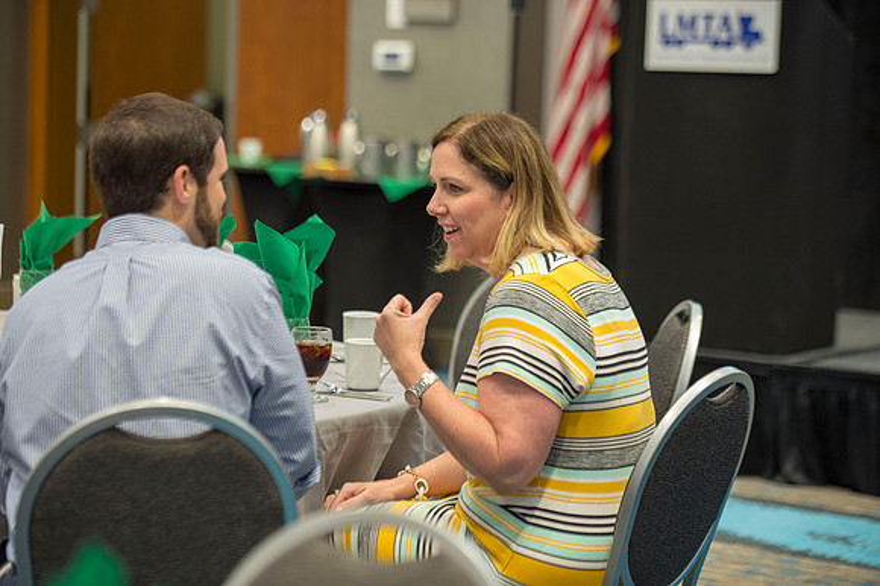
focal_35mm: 112
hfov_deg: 18.3
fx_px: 2736
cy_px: 293
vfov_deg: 12.2
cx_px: 440
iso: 1250
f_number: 2.8
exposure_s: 1/125
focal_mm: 112
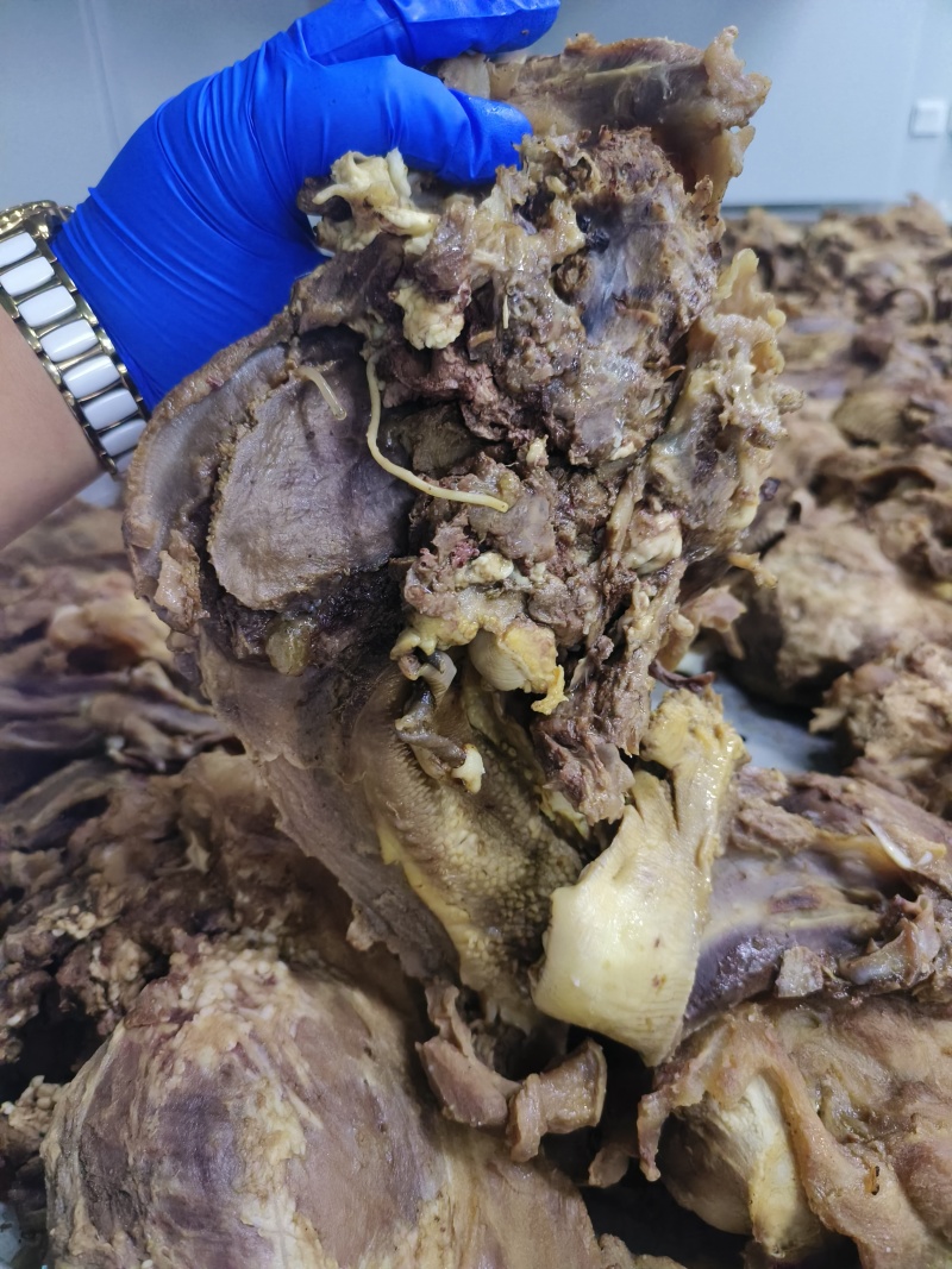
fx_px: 844
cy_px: 634
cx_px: 476
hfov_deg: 58.9
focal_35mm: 23
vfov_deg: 73.9
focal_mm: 5.5
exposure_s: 1/125
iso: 3955
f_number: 1.75
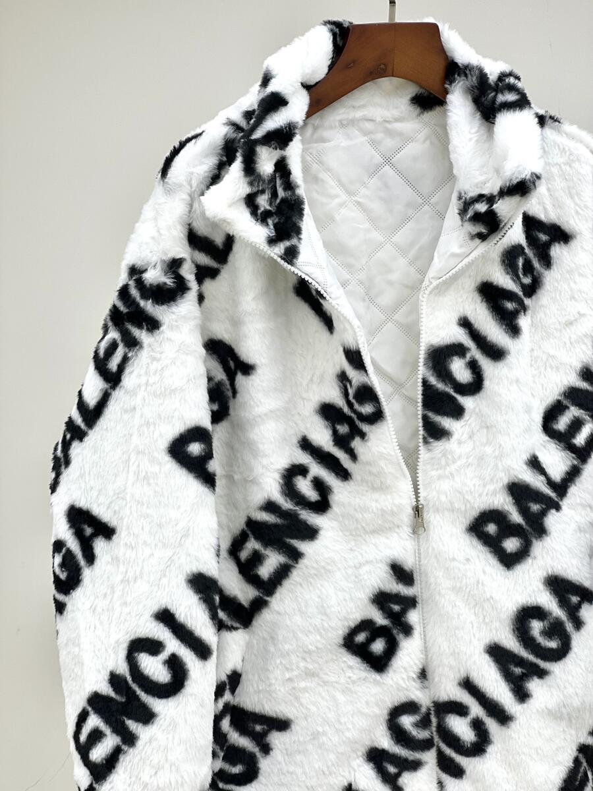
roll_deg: -0.4
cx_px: 296
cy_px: 396
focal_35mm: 77
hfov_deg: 19.1
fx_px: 1759
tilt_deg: -3.5
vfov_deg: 25.3
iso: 20
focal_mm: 9
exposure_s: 1/100
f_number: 2.8
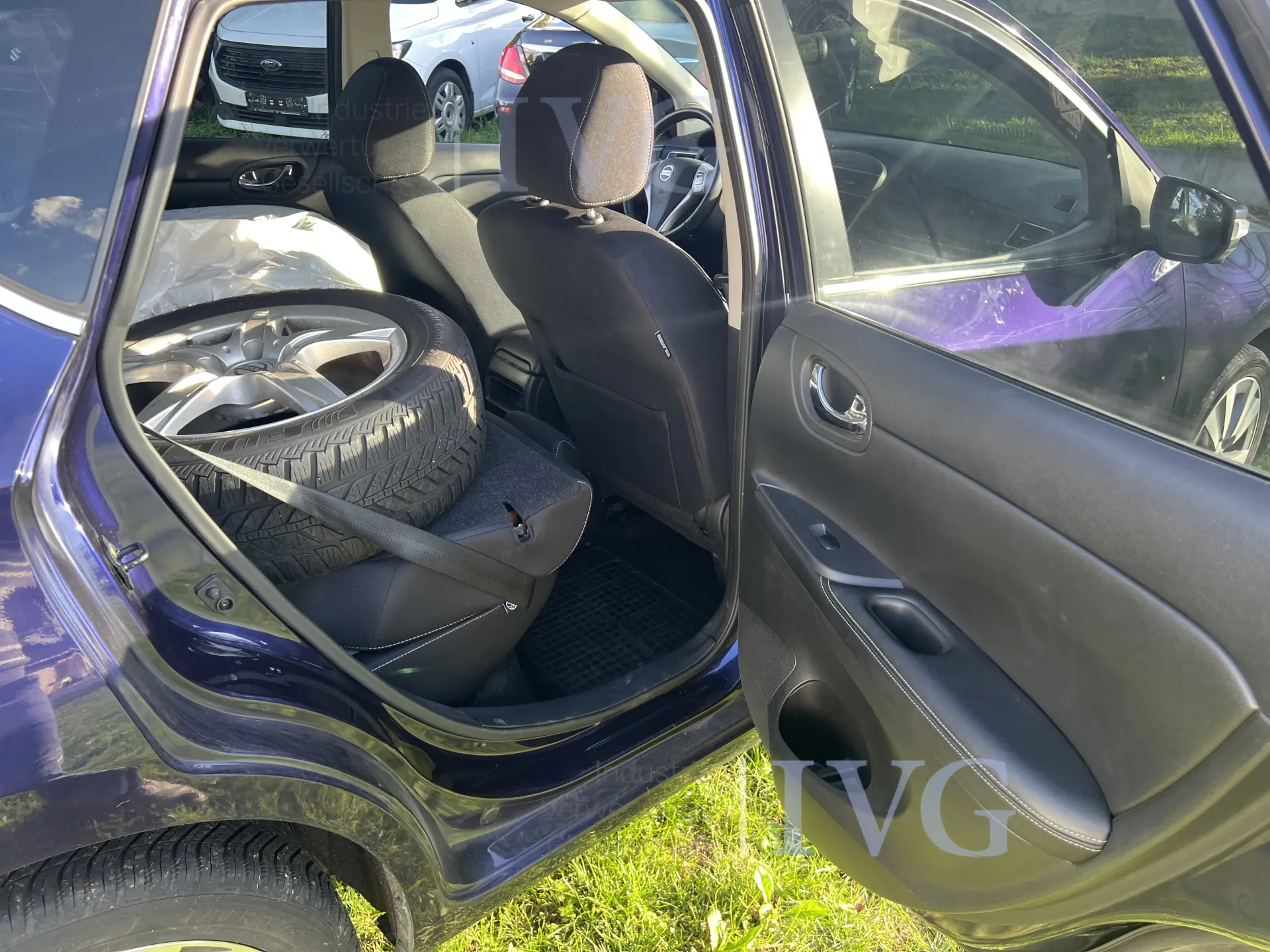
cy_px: 476
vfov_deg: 53.1
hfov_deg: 67.3
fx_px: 954
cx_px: 635
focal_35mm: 26
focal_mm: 5.7
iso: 50
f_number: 1.5
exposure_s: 1/121
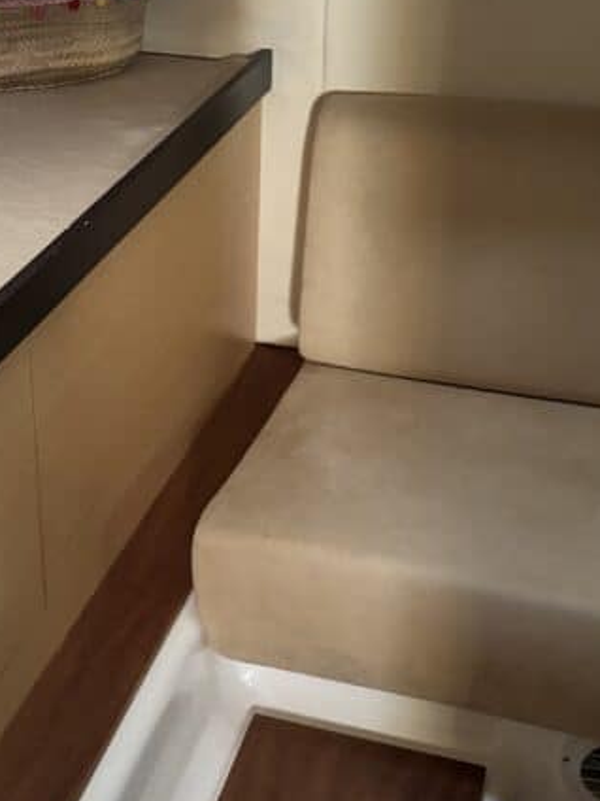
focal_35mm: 58
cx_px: 200
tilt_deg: -25.5
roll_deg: +0.2
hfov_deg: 25.1
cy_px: 338
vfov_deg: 33.2
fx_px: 1340
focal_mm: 6.76
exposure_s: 1/40
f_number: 1.78
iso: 1000
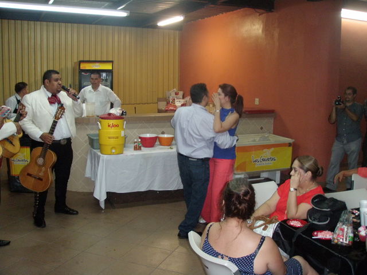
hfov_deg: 49.0
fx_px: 403
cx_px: 184
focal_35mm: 38
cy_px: 138
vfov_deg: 37.7
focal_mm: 6.7
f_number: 3.5
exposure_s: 1/30
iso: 320
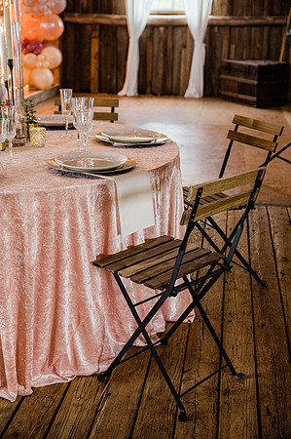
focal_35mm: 50
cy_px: 220
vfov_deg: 39.6
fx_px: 608
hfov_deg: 26.9
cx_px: 146
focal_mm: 50
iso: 320
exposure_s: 1/200
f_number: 4.5
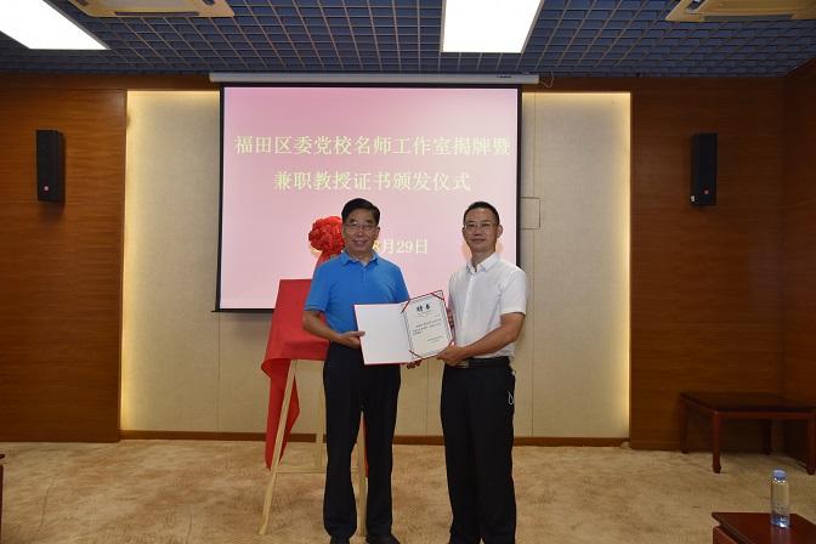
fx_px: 680
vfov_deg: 43.6
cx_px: 408
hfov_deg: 61.9
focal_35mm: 30
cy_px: 272
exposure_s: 1/100
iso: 800
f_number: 5
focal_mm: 30
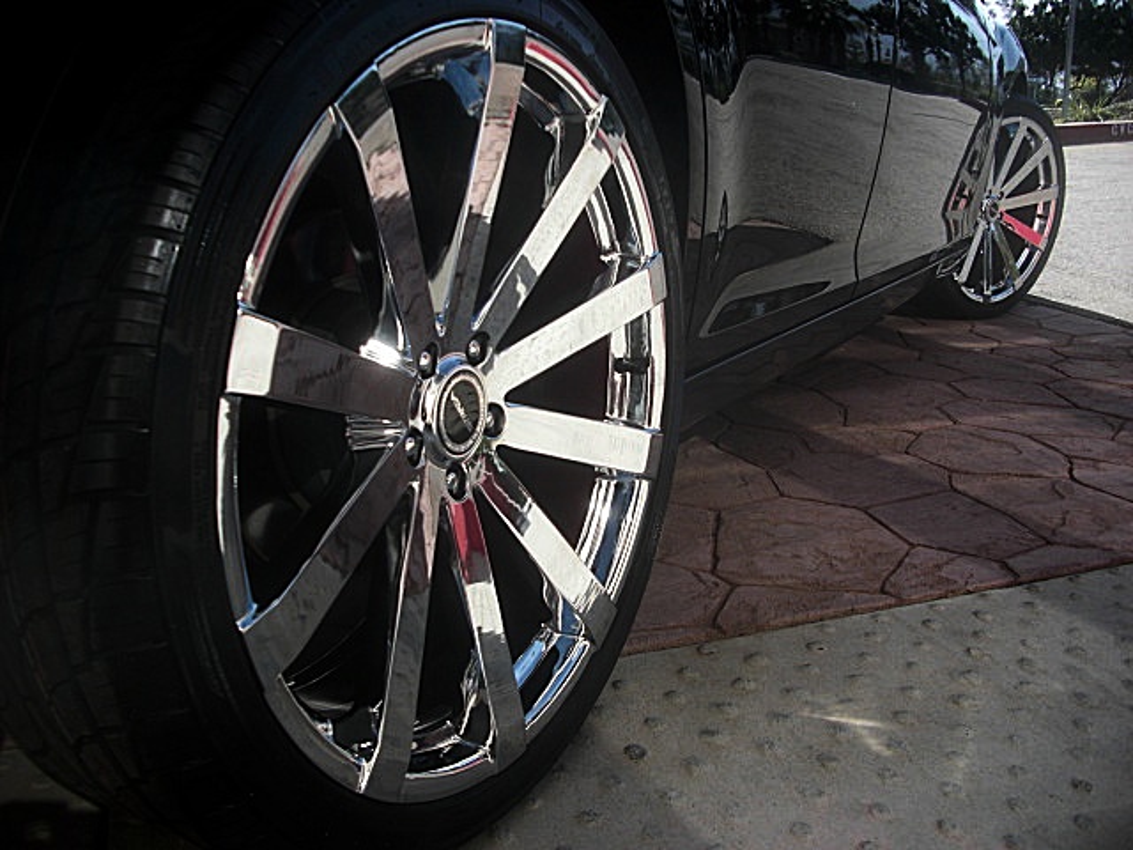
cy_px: 425
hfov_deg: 51.4
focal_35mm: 36
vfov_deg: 39.7
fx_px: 1178
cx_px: 566
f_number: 2.8
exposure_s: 1/400
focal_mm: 6.3
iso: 50
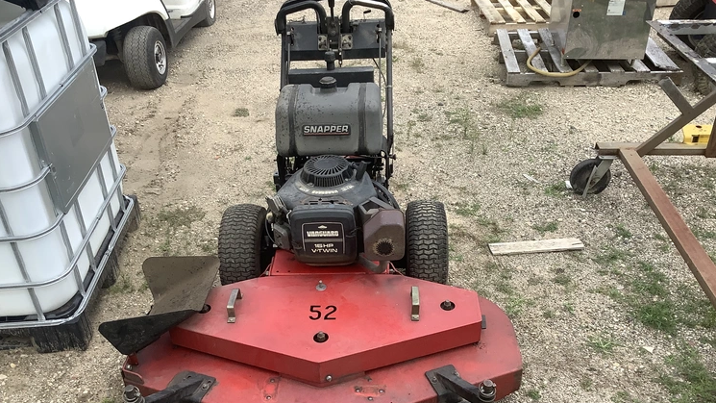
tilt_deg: -33.4
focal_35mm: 34
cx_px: 358
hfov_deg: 58.0
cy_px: 250
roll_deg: +2.8
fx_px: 645
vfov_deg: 34.5
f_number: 2.4
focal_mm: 3.3
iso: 50
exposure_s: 1/60
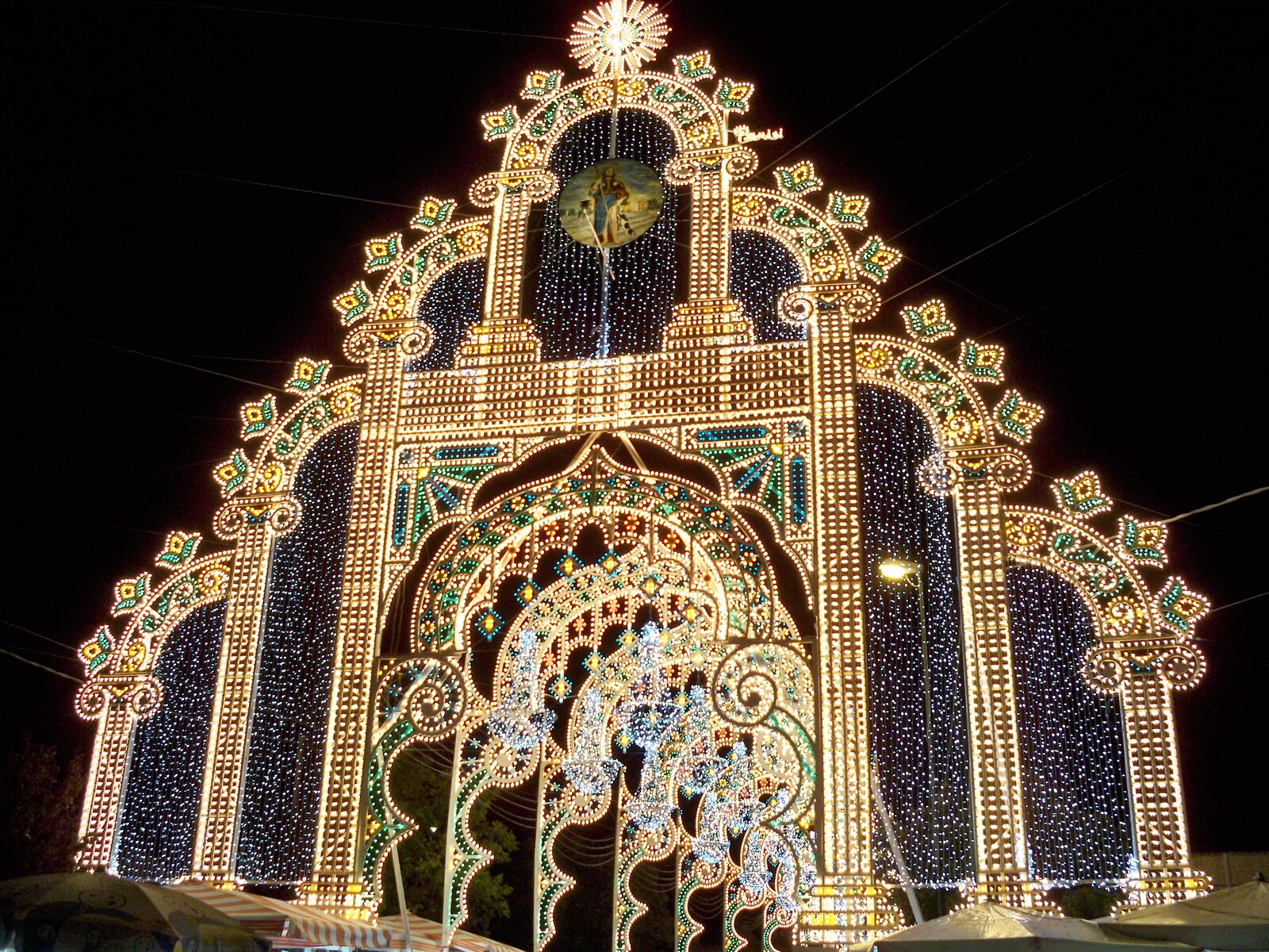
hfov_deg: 52.6
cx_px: 634
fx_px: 1283
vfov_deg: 40.7
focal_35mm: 35
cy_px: 476
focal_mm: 6.3
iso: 200
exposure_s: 1/60
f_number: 3.1
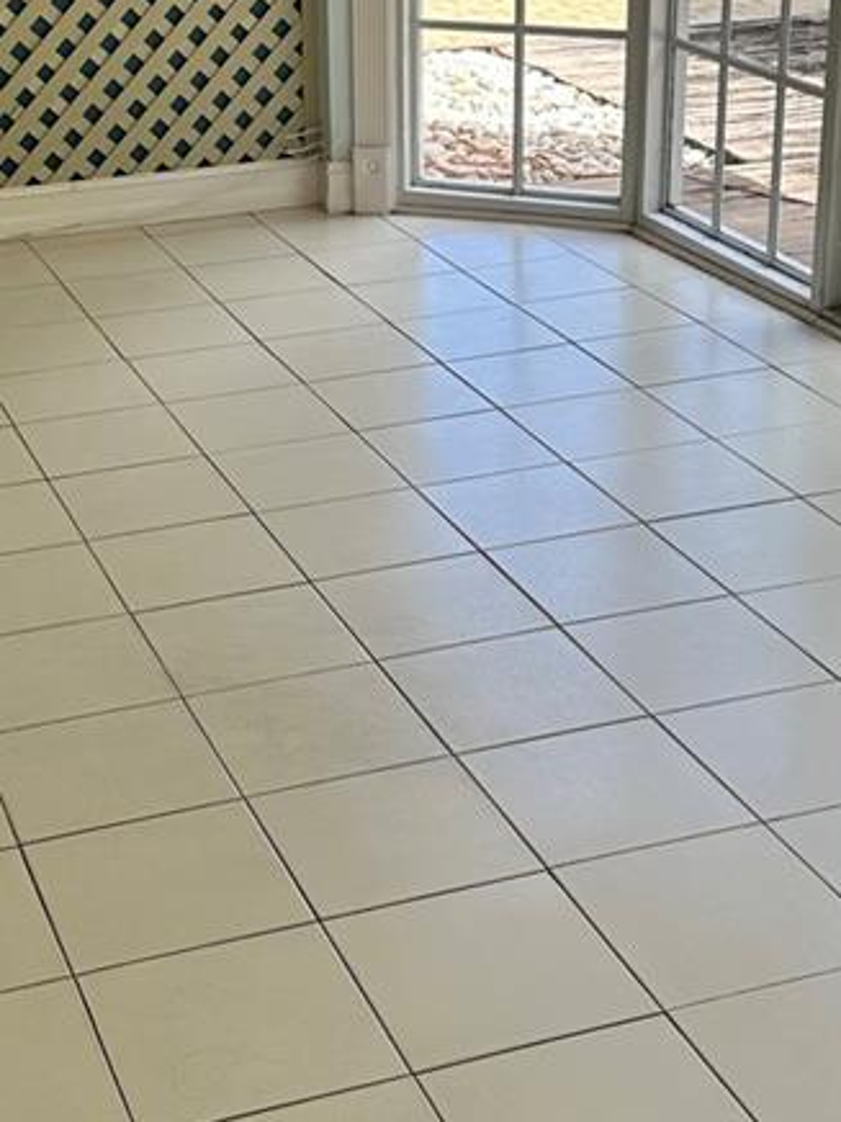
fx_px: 2138
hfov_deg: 22.2
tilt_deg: -18.3
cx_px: 334
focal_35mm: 66
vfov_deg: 29.3
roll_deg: +1.7
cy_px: 407
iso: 80
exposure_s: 1/393
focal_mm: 6.86
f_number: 1.78
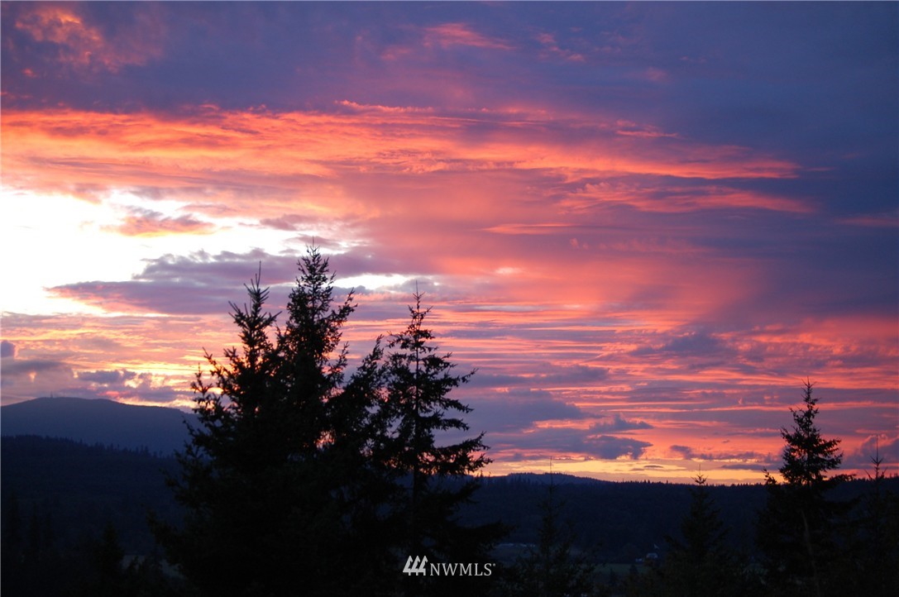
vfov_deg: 16.5
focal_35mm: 82
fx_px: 2058
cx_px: 450
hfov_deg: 24.6
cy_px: 298
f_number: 5
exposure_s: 1/100
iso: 400
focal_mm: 55
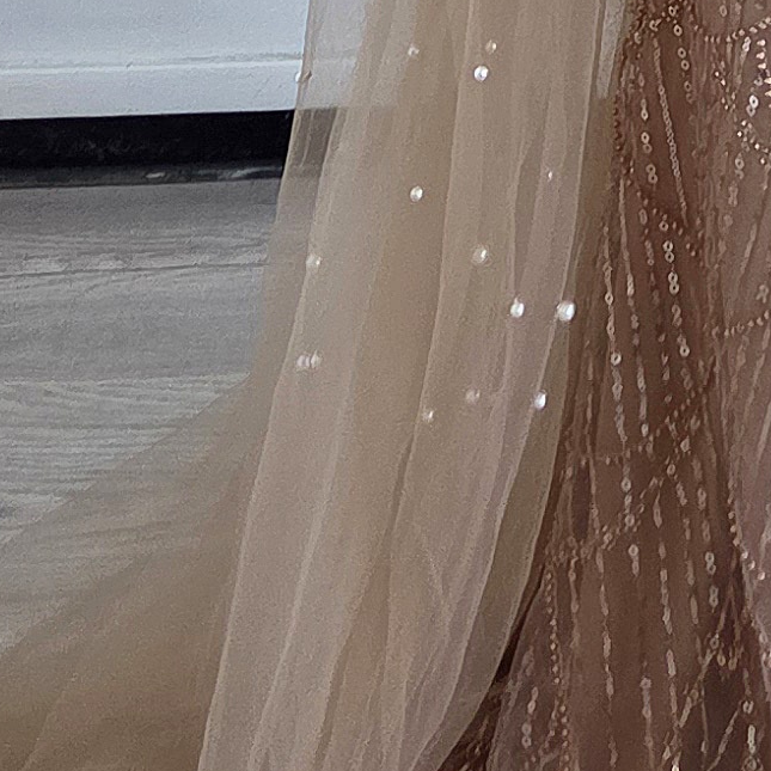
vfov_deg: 12.0
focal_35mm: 126
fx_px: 3175
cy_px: -876
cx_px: 1094
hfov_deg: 13.2
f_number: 1.8
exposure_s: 1/182
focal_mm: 5.4
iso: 200
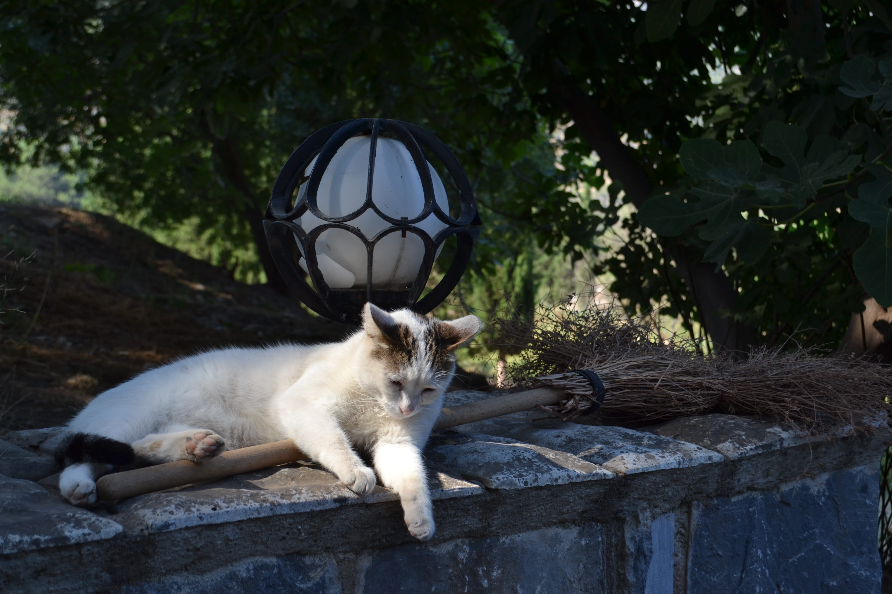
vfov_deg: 28.1
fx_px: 1189
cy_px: 297
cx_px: 446
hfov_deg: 41.1
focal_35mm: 48
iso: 100
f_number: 5.6
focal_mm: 32
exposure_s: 1/125
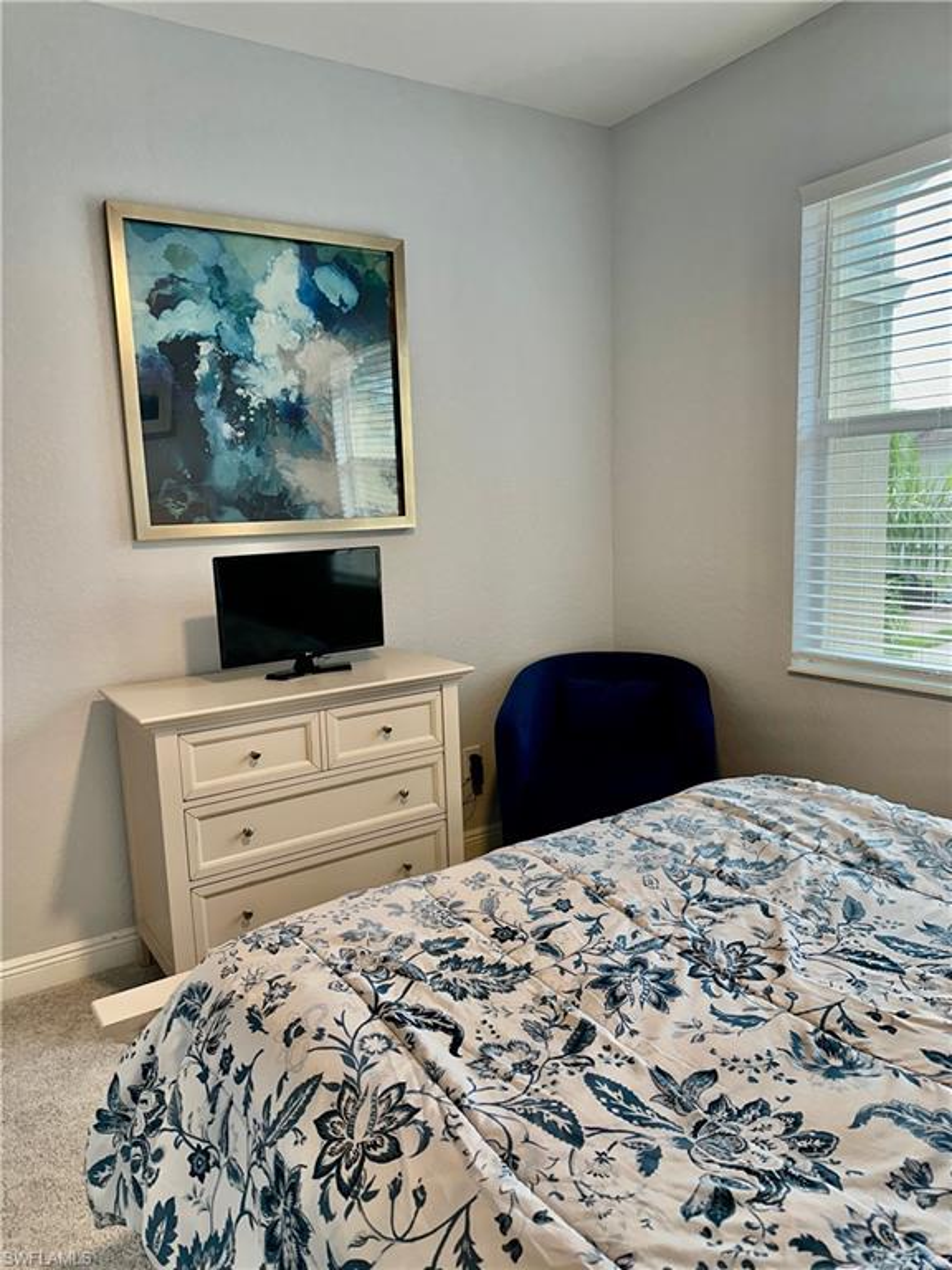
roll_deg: +0.7
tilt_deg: -6.9
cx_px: 476
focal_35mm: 24
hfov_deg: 56.8
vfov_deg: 71.6
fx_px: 880
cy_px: 635
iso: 125
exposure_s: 1/120
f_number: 1.78
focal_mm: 6.86
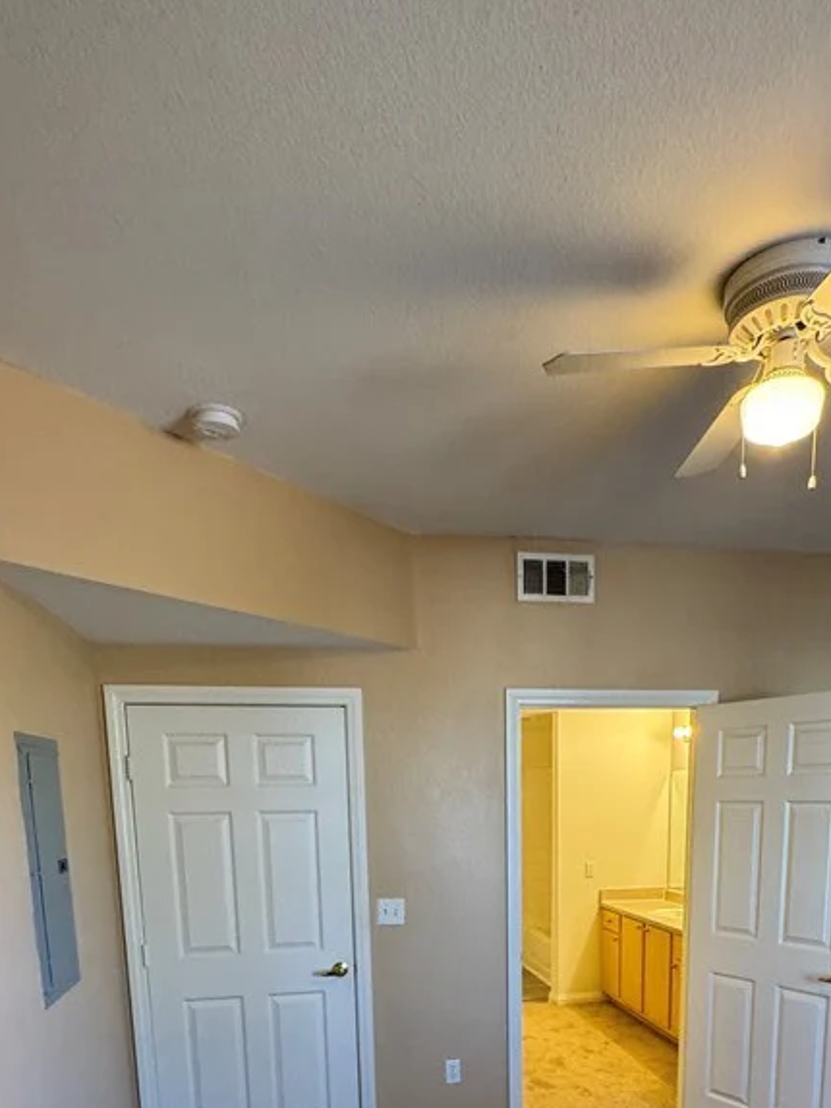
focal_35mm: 25
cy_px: 932
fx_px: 800
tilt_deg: -9.8
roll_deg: +1.0
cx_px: 470
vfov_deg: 61.7
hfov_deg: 54.7
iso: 250
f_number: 2.2
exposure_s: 1/120
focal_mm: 2.22
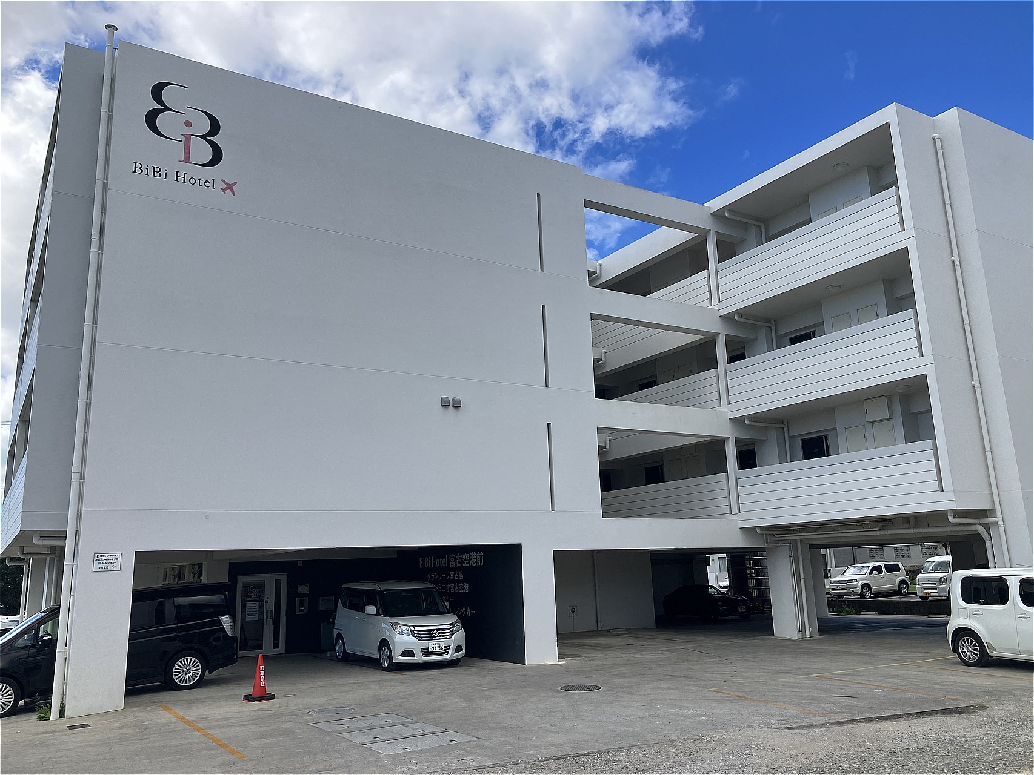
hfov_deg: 63.4
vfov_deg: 49.8
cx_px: 517
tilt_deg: +14.6
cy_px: 388
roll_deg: +1.6
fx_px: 836
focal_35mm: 28
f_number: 1.8
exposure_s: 1/1517
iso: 32
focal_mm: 3.99
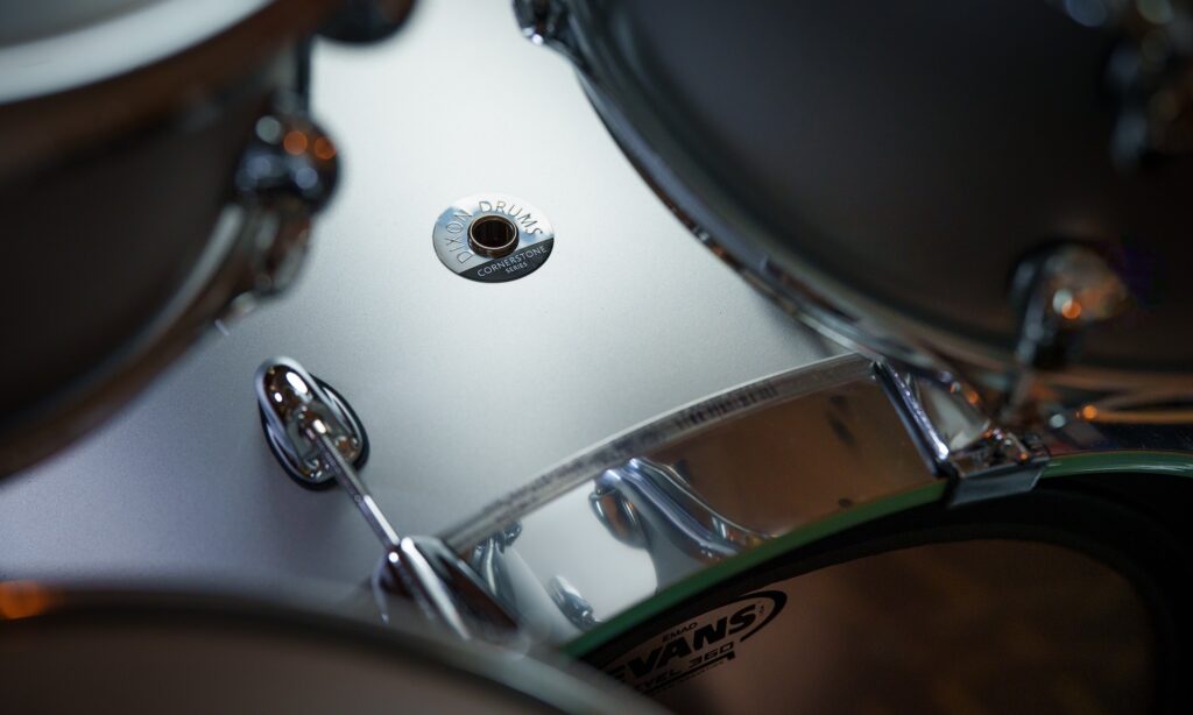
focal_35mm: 93
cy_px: 316
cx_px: 572
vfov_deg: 13.6
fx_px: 2993
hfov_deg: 22.5
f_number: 3.2
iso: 1000
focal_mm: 85
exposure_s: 1/125
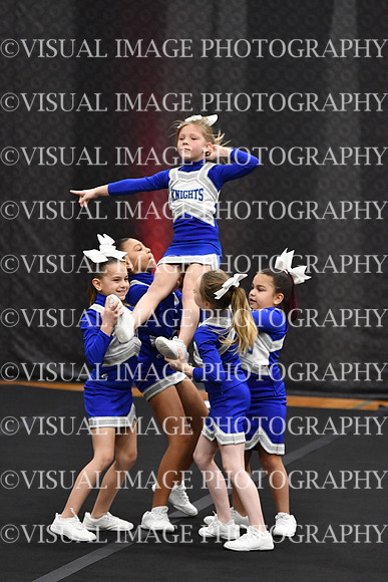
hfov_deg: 5.7
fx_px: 3877
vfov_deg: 8.6
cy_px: 291
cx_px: 194
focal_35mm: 240
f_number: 2.8
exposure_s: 1/800
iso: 5000
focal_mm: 160
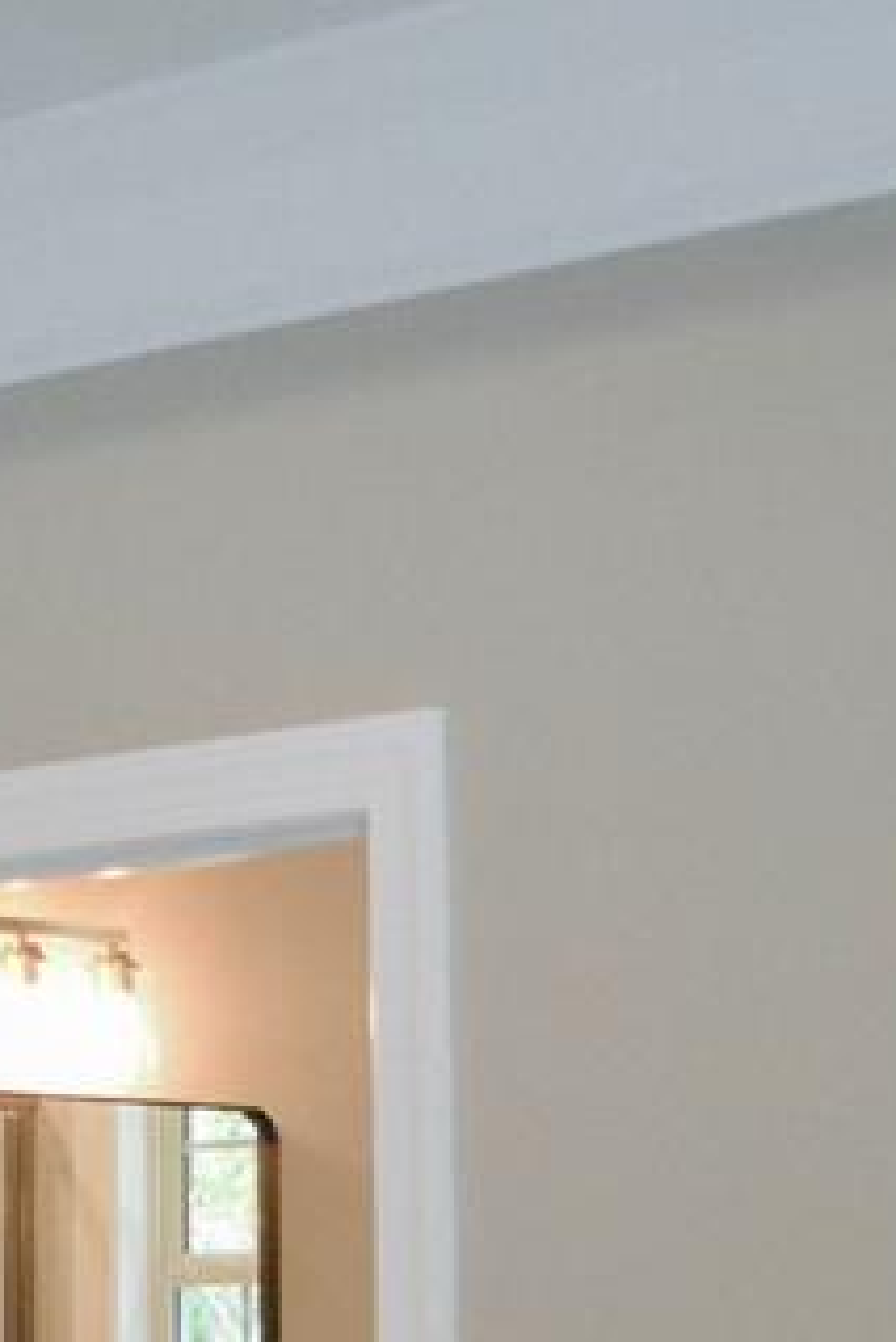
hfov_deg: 10.2
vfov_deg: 15.4
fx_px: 4848
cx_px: -526
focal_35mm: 130
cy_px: 1443
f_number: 3.5
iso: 3200
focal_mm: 18
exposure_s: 1/1000
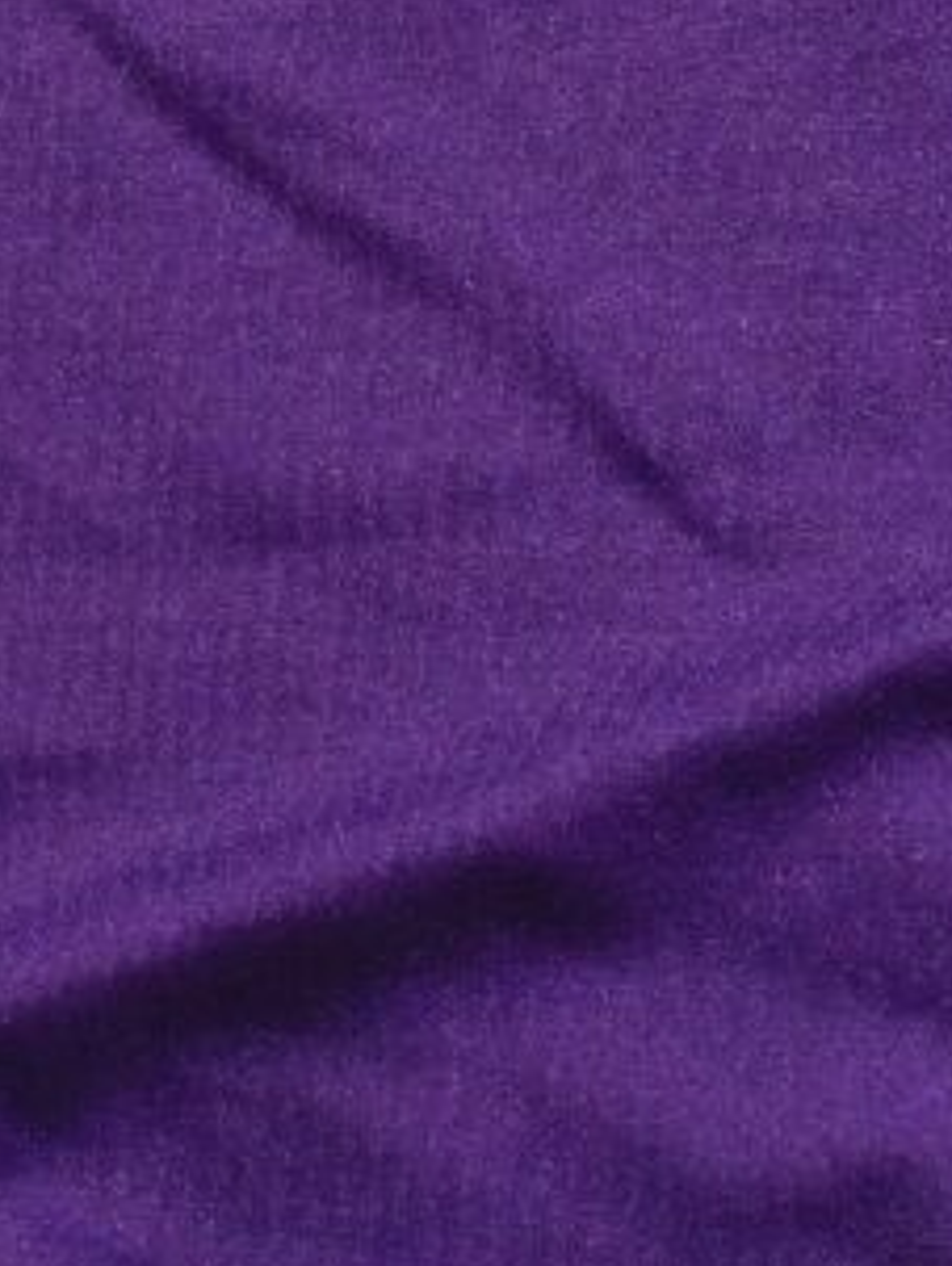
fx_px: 3442
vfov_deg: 20.6
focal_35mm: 94
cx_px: -285
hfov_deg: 15.0
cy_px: 285
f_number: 2.8
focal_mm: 6.1
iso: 400
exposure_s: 1/40
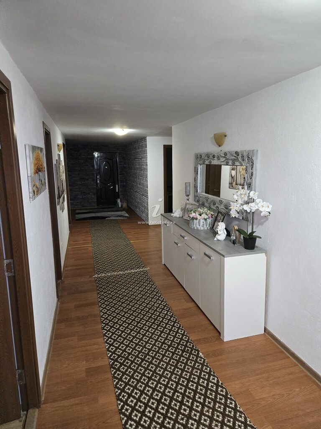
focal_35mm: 23
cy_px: 214
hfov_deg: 58.9
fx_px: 284
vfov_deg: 73.9
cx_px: 160
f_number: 1.8
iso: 1250
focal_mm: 5.4
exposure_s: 1/100
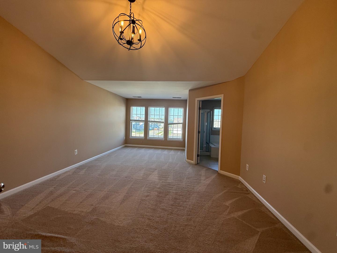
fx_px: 136
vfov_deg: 85.7
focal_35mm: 14
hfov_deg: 102.1
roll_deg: -2.0
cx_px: 168
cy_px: 126
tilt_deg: -1.5
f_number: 2.2
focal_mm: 2.22
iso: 80
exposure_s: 1/120
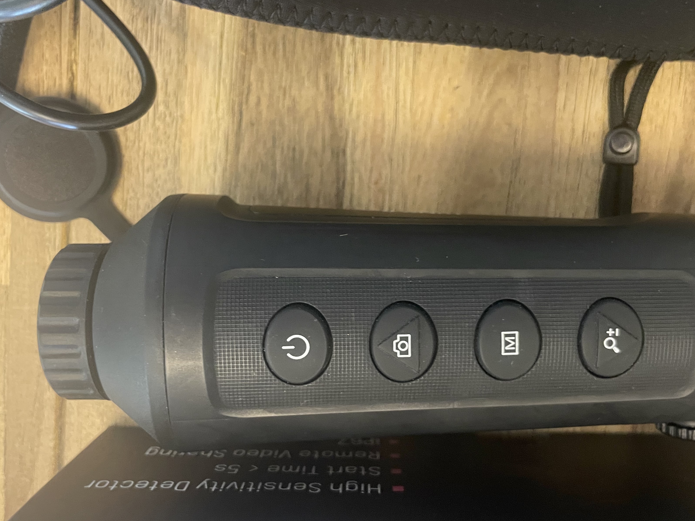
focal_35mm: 33
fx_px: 663
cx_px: 363
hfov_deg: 55.3
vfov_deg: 42.9
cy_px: 259
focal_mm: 4.2
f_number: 1.6
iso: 640
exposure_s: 1/33
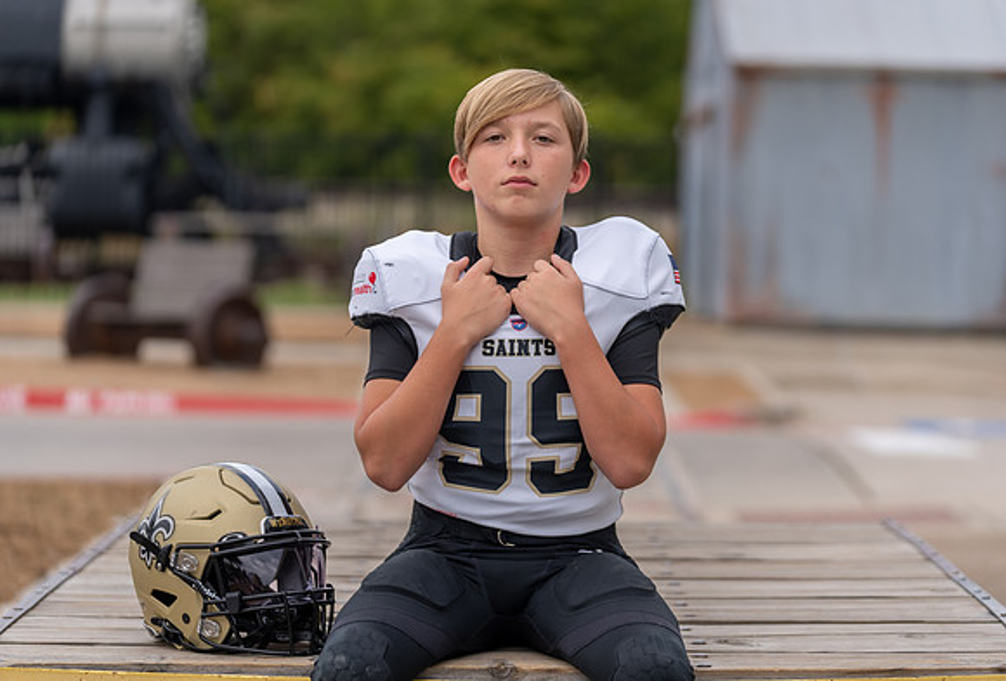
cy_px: 329
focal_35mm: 113
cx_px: 529
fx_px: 3171
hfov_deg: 18.0
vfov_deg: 12.3
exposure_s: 1/400
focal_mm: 108
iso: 100
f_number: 2.8
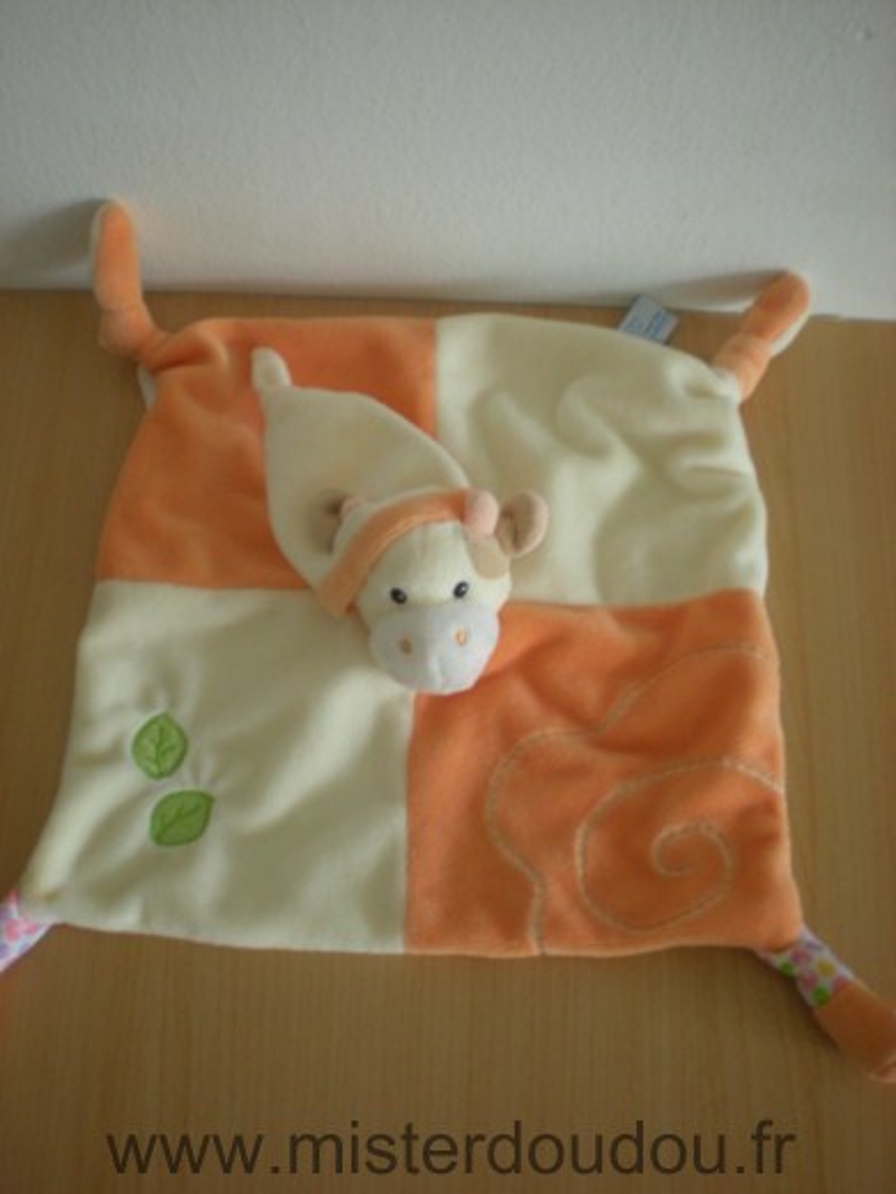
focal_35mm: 38
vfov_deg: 49.0
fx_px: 1311
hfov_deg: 37.7
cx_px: 448
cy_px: 597
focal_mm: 6.3
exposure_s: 1/13.2
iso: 200
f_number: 3.1
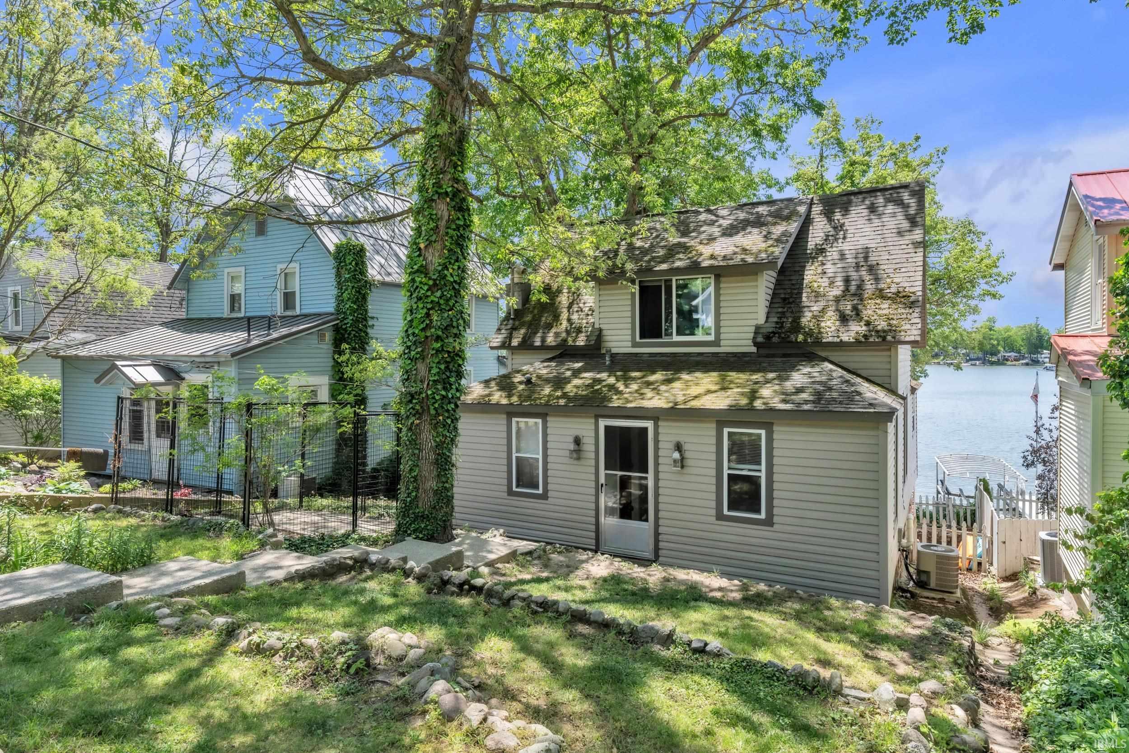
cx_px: 564
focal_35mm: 20
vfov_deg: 61.9
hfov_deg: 84.0
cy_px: 376
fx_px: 627
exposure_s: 1/160
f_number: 10
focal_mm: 20
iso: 100
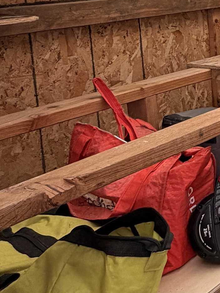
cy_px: 35
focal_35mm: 46
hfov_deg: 19.4
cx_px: 432
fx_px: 390
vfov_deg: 38.7
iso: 50
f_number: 2.2
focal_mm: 2.22
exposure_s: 1/359
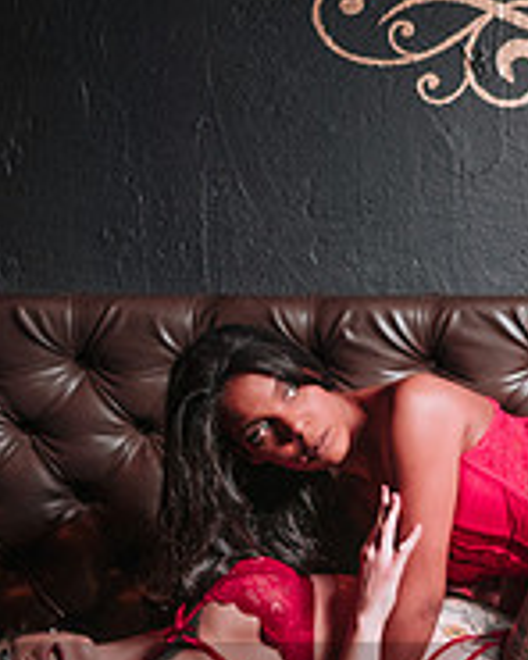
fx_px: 1875
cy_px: 316
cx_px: 625
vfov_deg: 20.0
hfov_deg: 15.5
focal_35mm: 96
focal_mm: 28
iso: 100
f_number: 3.5
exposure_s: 1/40
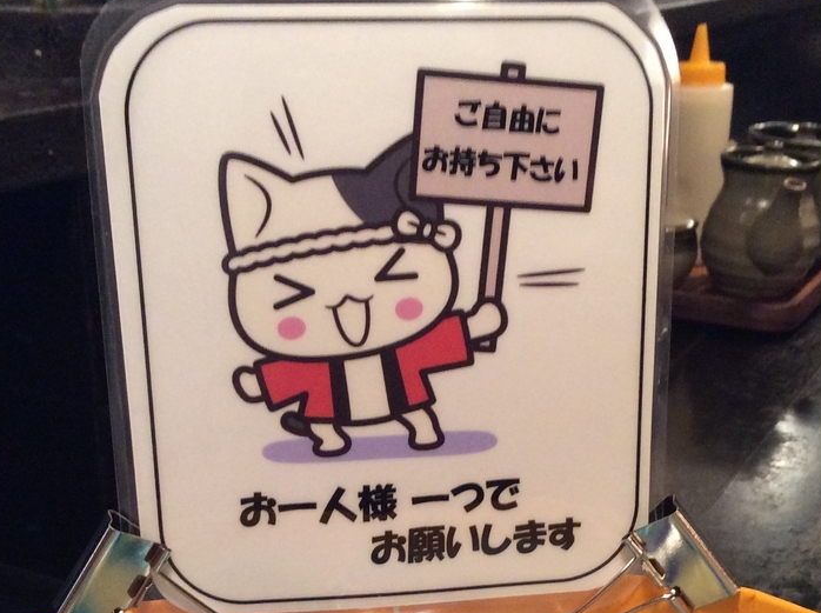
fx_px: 1302
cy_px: 511
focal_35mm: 55
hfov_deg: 35.0
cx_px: 414
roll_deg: -0.6
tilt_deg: -26.5
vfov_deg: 25.9
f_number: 2.4
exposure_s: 1/24
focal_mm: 3.3
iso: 200
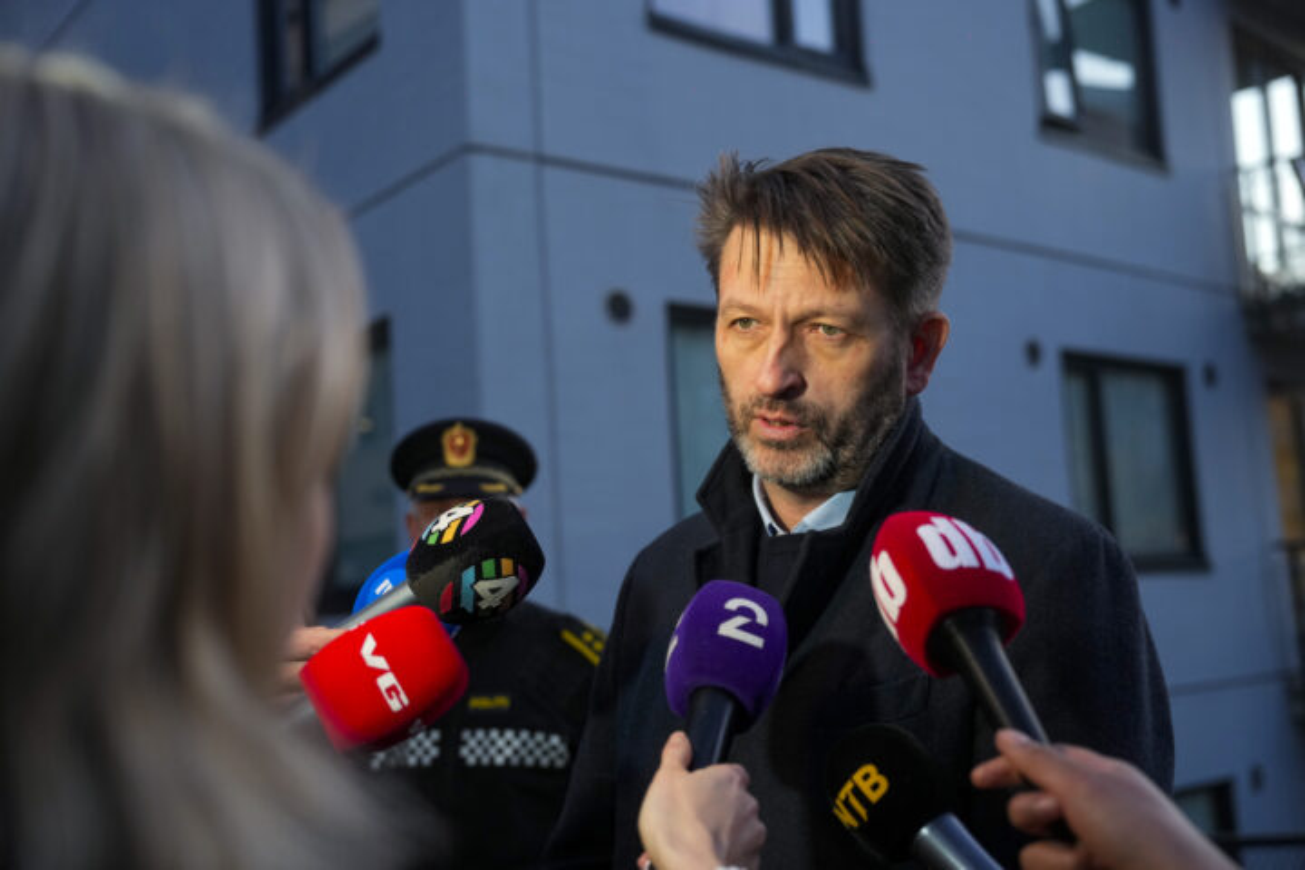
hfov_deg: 48.5
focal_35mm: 40
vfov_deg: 33.4
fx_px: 1450
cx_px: 652
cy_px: 435
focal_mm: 40
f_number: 2.8
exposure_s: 1/250
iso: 1600
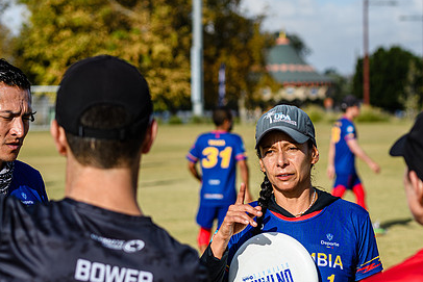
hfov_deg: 13.7
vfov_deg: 9.1
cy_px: 191
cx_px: 231
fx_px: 1763
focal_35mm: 150
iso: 100
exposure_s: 1/1250
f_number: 4
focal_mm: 70
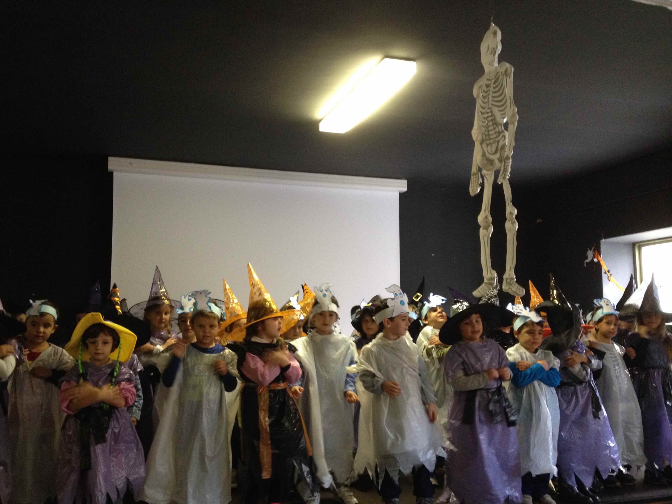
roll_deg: +0.0
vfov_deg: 40.7
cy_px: 252
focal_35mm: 35
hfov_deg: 52.6
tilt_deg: +1.8
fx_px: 679
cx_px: 336
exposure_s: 1/20
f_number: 2.4
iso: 250
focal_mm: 4.28
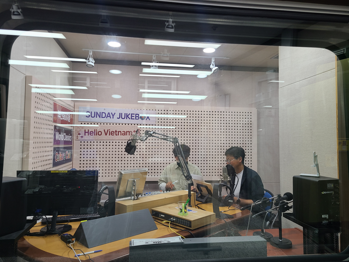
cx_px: 174
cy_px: 131
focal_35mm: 26
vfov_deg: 53.1
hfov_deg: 67.3
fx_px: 262
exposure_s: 1/60
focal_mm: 5.4
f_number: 1.8
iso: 100
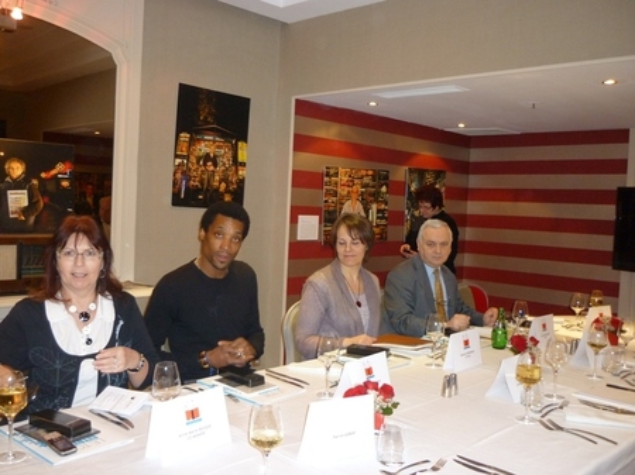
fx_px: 605
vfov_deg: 42.9
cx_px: 318
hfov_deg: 55.4
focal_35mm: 33
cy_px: 238
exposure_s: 1/30
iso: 250
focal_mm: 5.5
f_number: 2.8
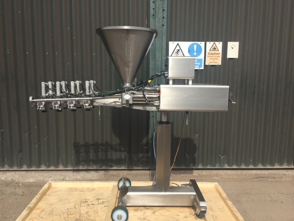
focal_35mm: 29
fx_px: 246
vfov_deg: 48.2
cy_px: 110
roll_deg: -1.1
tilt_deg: -7.8
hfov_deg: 61.7
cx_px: 147
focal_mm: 4.15
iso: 32
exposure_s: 1/1980
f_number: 2.2
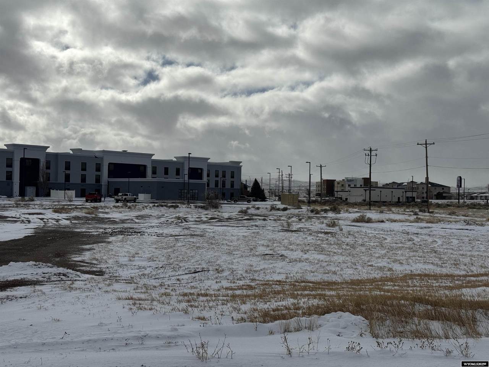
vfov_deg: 30.3
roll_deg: -1.3
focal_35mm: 48
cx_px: 244
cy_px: 184
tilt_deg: -1.2
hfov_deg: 39.7
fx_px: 678
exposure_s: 1/20000
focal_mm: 6.76
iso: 50
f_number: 1.78
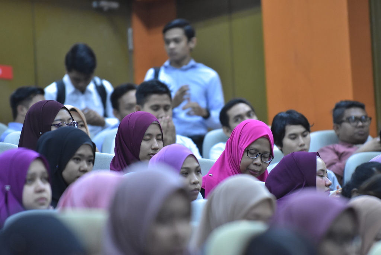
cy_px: 128
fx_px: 3178
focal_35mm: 300
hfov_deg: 6.9
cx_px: 190
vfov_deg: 4.6
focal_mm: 200
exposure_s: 1/100
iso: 2500
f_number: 2.8
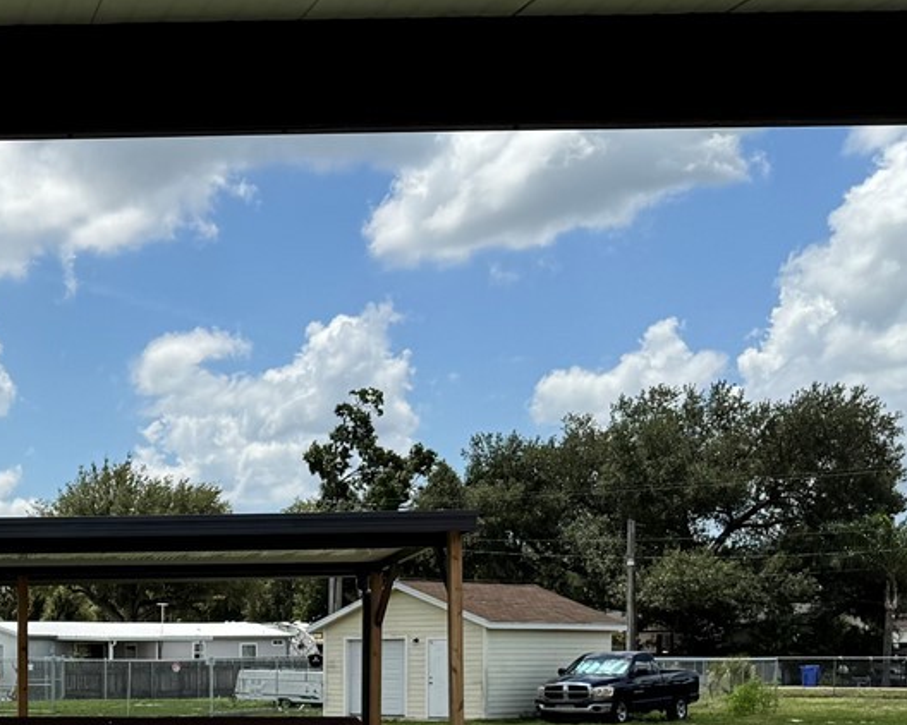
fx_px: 1905
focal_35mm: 71
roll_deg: +0.5
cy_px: 725
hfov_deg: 24.5
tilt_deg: -2.6
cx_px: -158
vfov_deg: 20.8
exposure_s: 1/7092
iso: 80
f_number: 1.78
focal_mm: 6.76
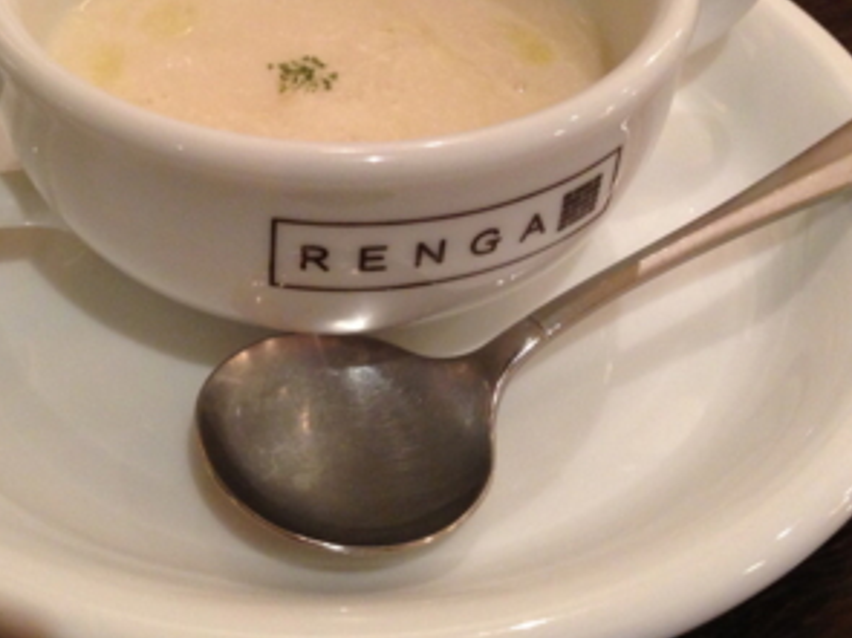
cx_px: 364
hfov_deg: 34.3
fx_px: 1378
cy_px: 178
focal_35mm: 56
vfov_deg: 25.8
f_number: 2.4
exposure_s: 1/20
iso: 250
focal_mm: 4.13
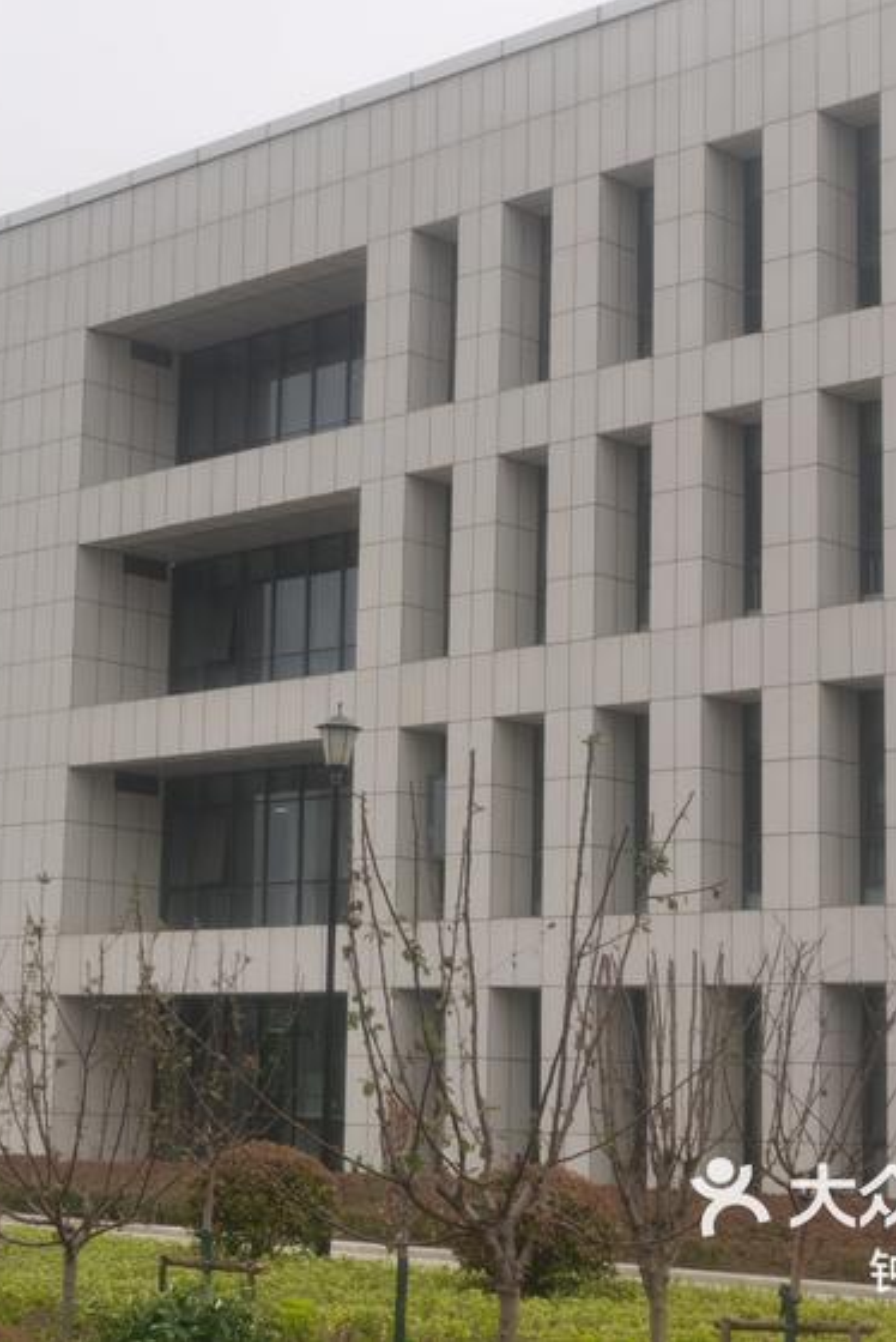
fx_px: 2647
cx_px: 211
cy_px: 670
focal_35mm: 71
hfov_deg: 19.1
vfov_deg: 28.4
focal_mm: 5.56
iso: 50
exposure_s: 1/1667
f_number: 1.6
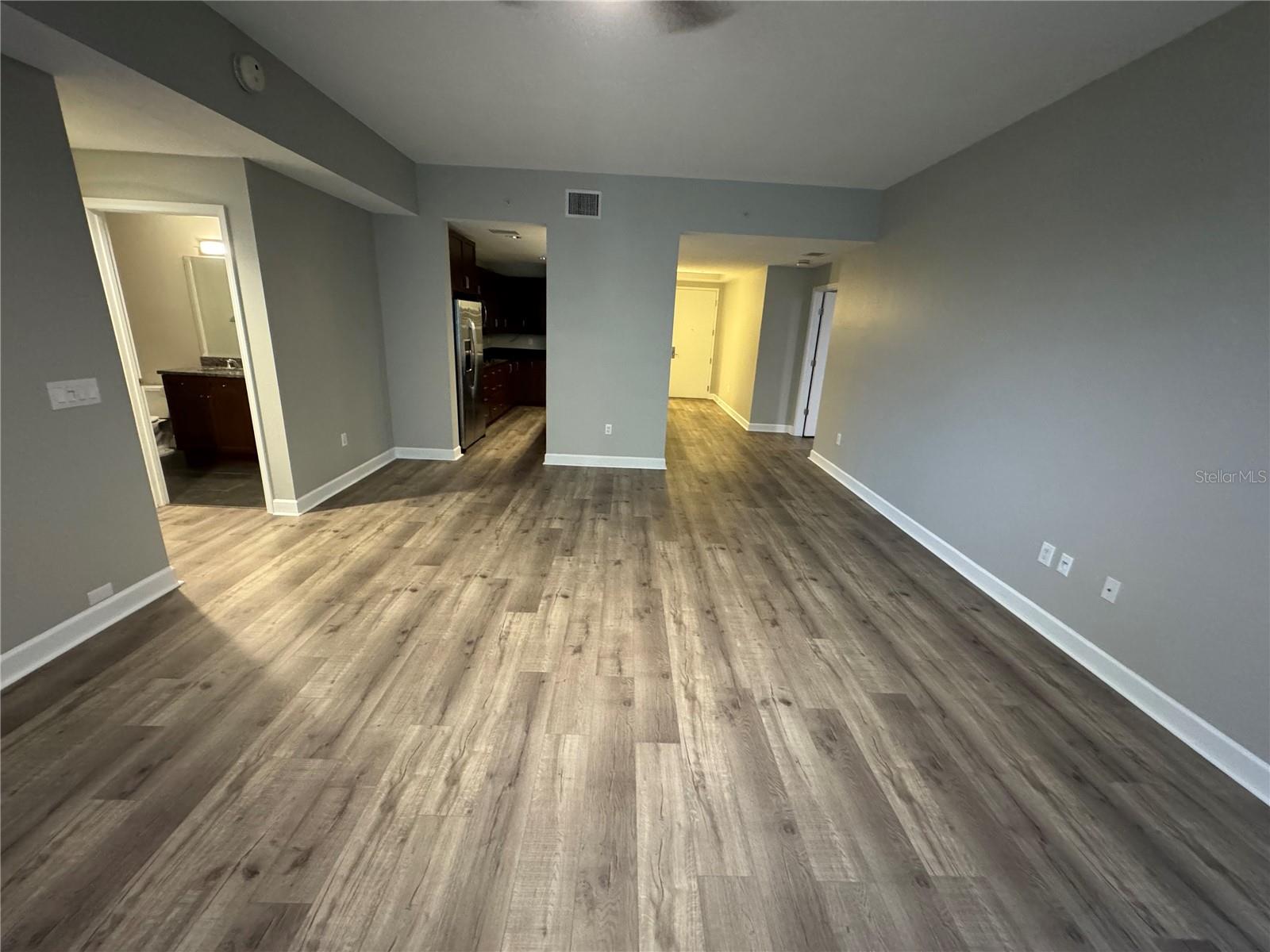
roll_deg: -3.2
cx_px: 635
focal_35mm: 14
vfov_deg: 85.7
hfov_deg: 102.1
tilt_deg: -17.9
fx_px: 514
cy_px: 476
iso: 800
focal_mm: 2.22
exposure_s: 1/40
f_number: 2.2
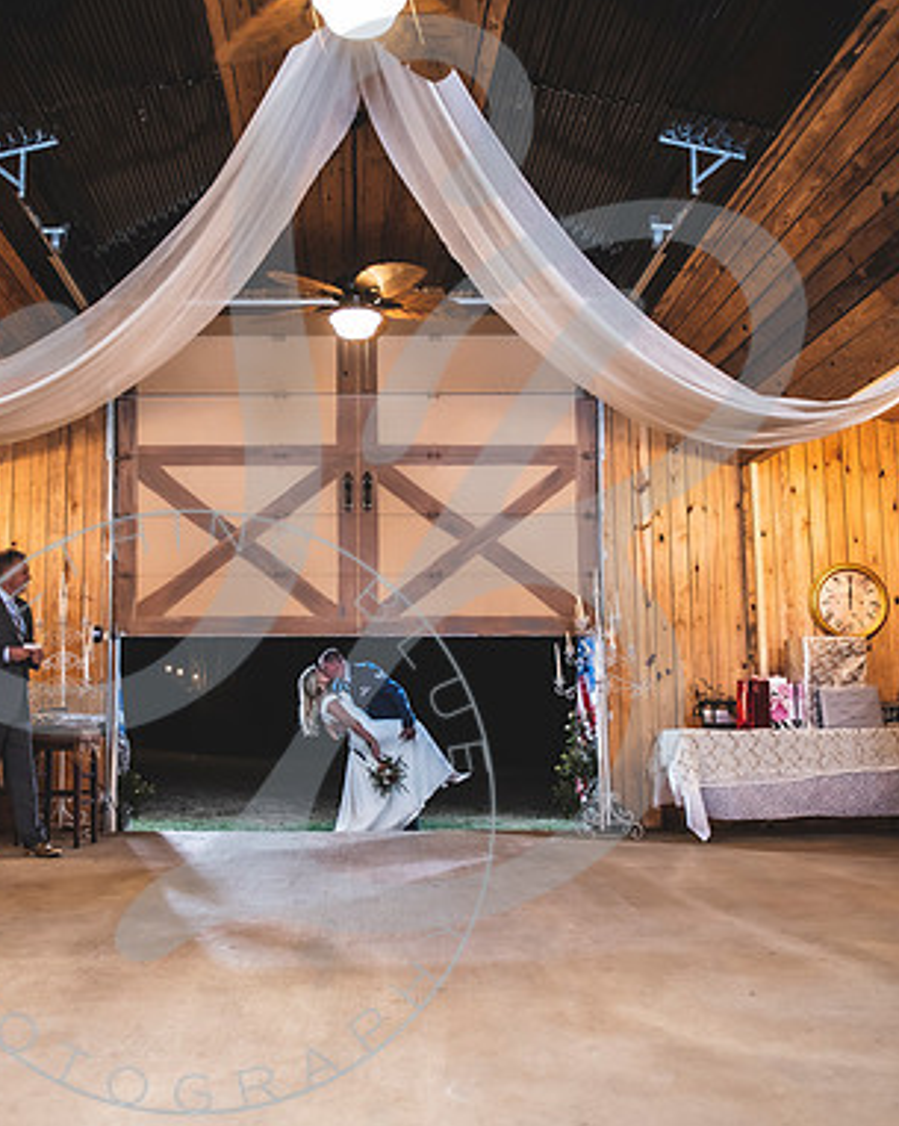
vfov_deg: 50.3
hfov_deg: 40.8
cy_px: 564
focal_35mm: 36
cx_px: 339
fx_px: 1199
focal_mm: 24
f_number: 2.8
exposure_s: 1/125
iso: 1000
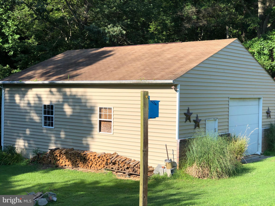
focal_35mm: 57
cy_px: 103
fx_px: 453
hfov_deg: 33.8
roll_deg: -1.0
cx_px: 138
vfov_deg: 25.7
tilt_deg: -2.3
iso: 20
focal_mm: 6.6
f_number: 2.8
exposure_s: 1/899
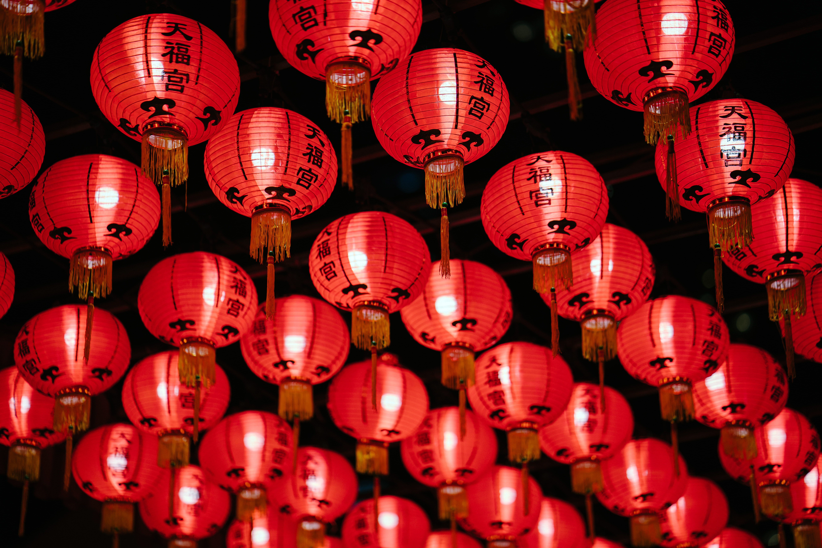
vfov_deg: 16.1
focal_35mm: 85
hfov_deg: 23.9
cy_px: 274
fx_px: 1941
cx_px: 411
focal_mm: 85
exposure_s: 1/200
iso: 160
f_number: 1.8
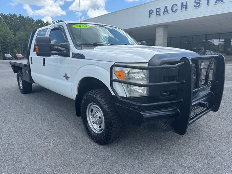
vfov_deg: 56.8
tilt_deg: -11.9
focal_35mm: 24
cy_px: 87
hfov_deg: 71.6
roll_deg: +0.0
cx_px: 116
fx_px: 161
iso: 80
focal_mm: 6.76
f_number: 1.78
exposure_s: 1/2041
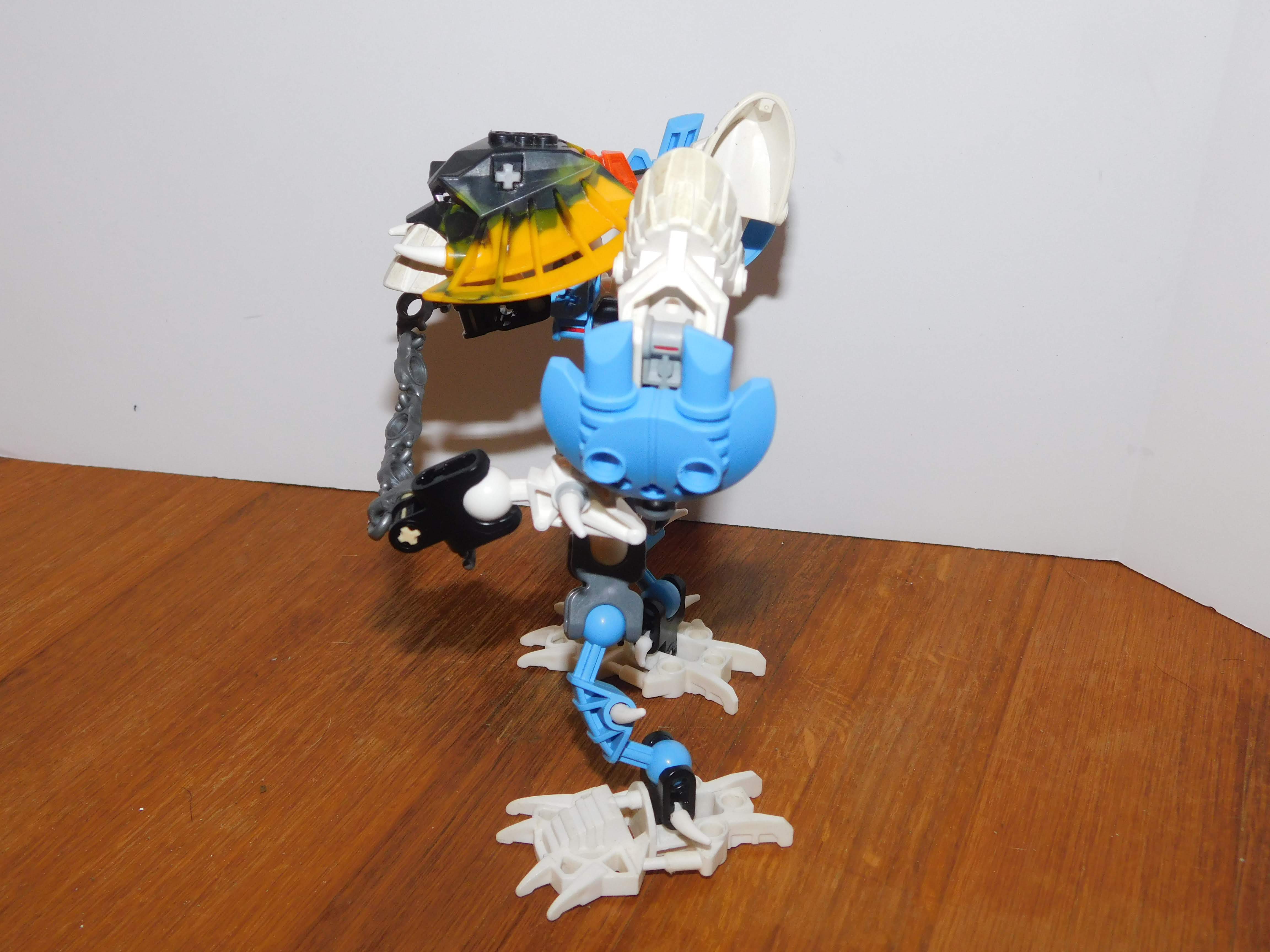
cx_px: 635
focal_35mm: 40
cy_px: 476
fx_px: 1468
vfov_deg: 36.0
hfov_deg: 46.8
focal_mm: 7.1
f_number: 3.6
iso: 200
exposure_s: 1/30
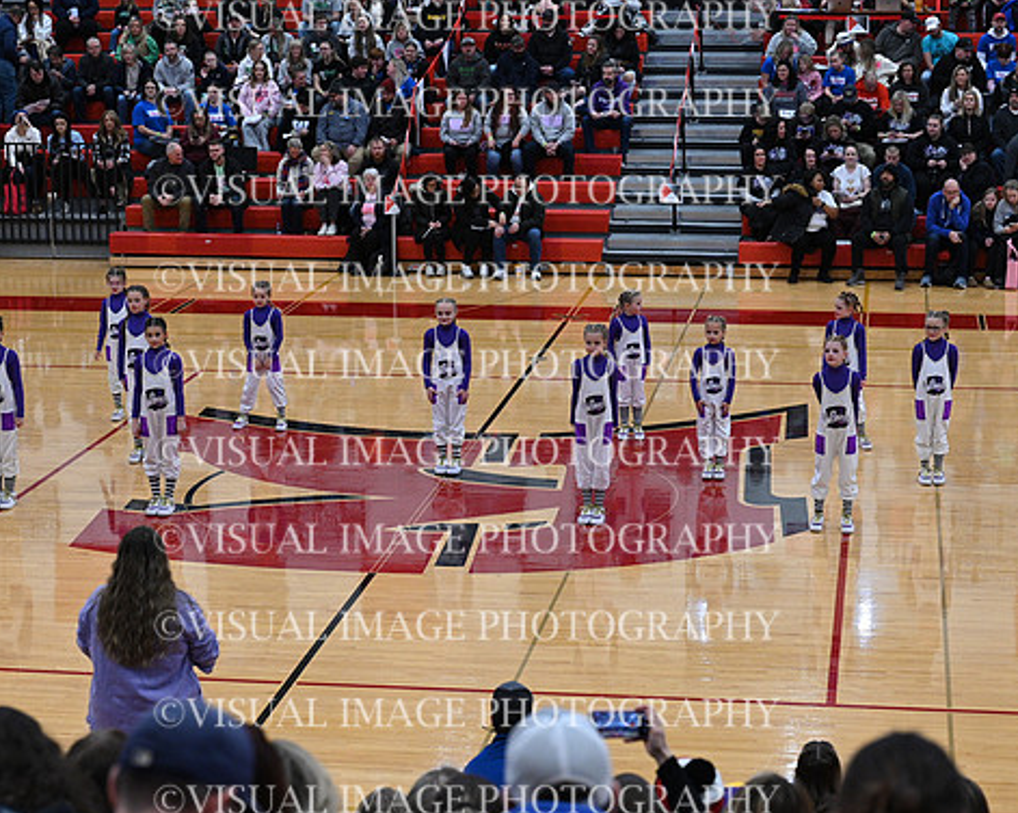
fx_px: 2438
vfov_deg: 18.9
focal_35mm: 81
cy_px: 408
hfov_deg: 23.6
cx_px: 467
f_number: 4
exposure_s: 1/400
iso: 4000
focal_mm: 70
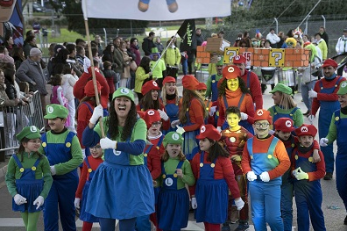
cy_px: 115
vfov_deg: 12.9
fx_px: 1020
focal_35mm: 106
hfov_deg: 19.3
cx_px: 174
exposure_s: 1/200
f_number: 5.6
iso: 3200
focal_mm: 105
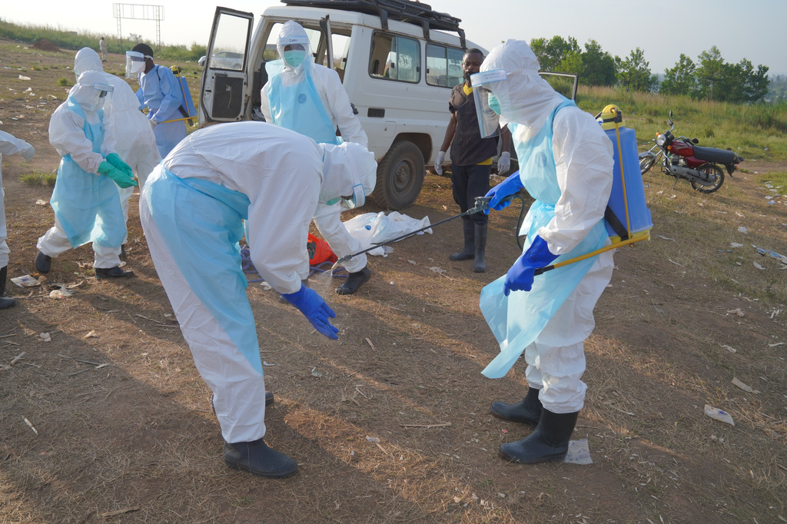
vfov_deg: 44.9
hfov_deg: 63.7
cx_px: 394
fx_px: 634
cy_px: 262
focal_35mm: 29
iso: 320
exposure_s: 1/500
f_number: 6.3
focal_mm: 29
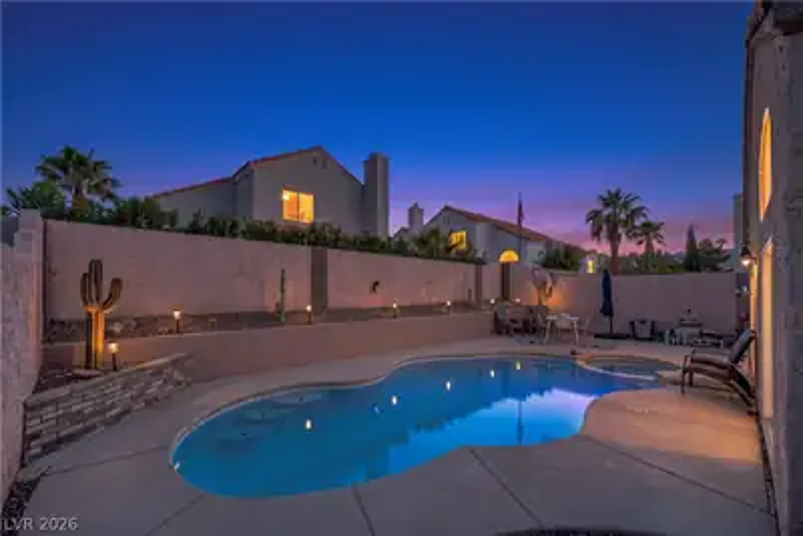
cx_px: 402
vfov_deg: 81.3
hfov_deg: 104.2
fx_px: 312
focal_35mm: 14
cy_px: 268
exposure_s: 1/1000
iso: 320
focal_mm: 14
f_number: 8
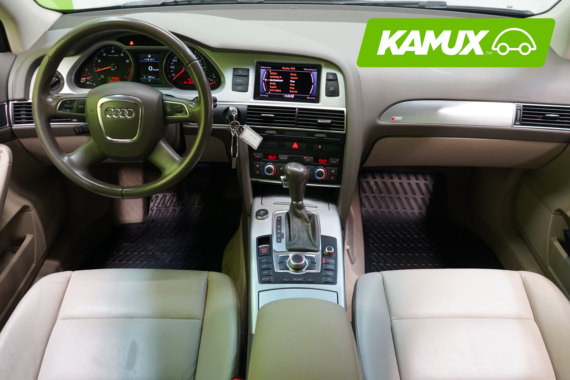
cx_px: 285
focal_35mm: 30
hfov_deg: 61.9
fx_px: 475
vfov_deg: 43.6
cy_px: 190
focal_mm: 30
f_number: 3.5
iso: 800
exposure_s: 1/30
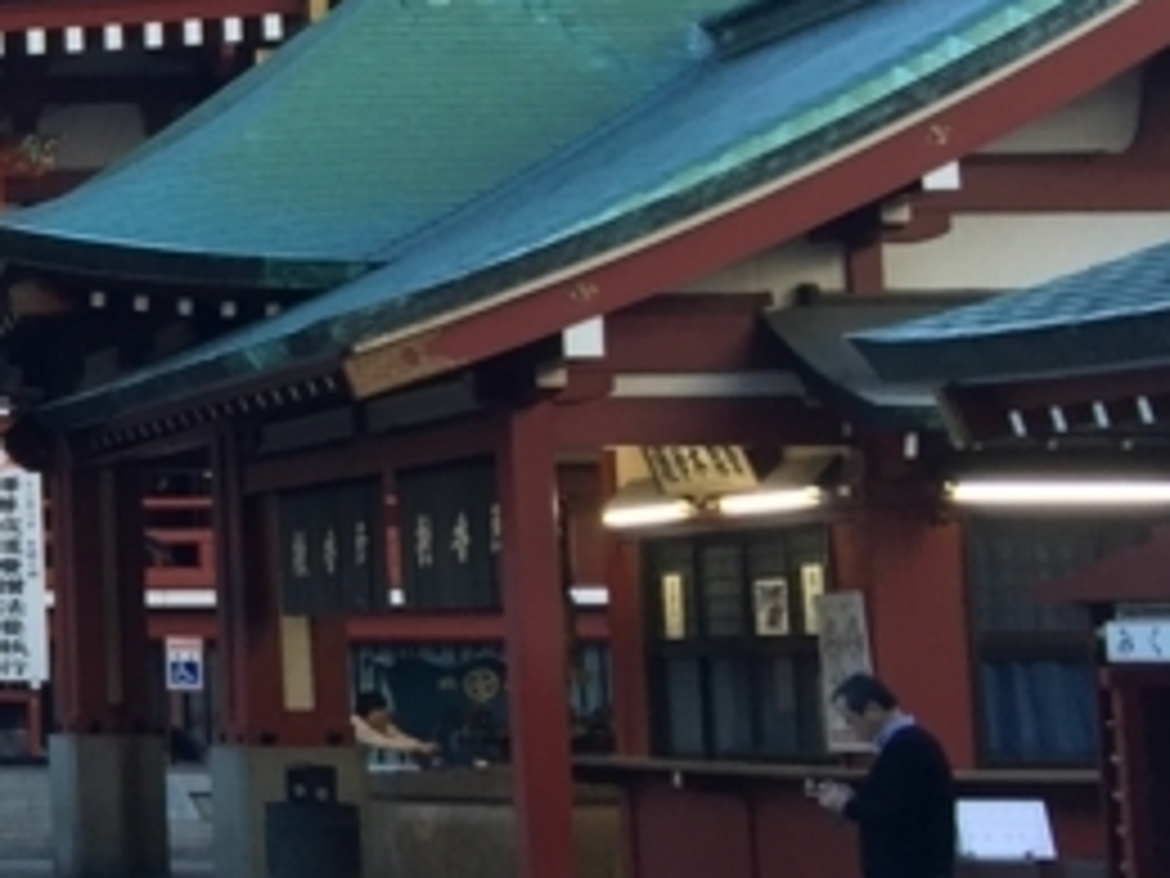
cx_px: -1084
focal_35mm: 114
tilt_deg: +8.5
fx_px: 3853
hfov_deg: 14.6
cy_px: 180
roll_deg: -0.8
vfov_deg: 12.9
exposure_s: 1/40
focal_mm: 4.15
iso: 32
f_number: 2.2
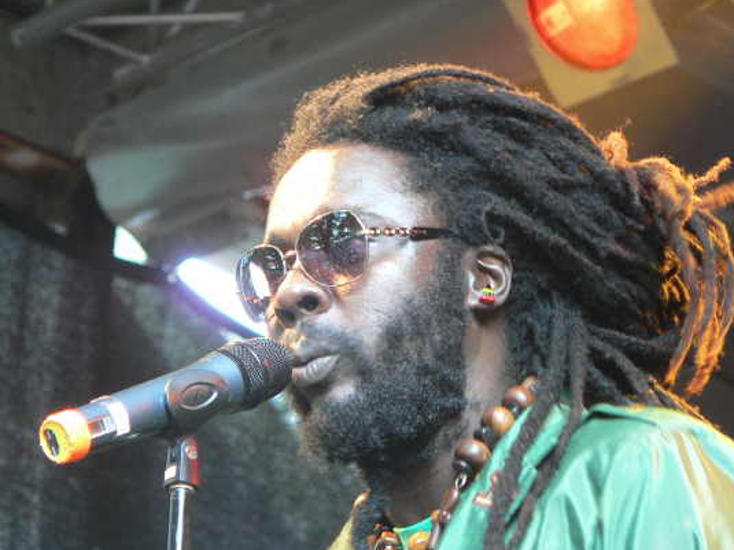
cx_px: 390
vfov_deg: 5.9
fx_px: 5300
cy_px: 283
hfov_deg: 7.9
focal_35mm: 250
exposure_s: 1/25
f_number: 3.3
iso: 200
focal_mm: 38.3
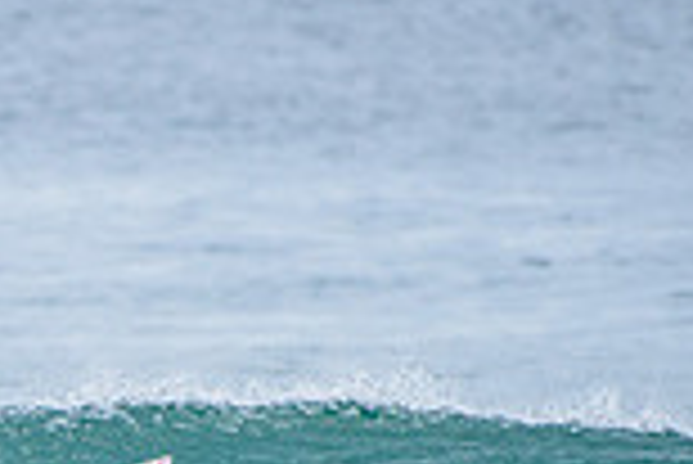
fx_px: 36262
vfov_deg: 0.7
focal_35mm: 1882
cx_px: -68
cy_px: 592
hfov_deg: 1.1
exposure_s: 1/2000
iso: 360
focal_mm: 500
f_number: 5.6
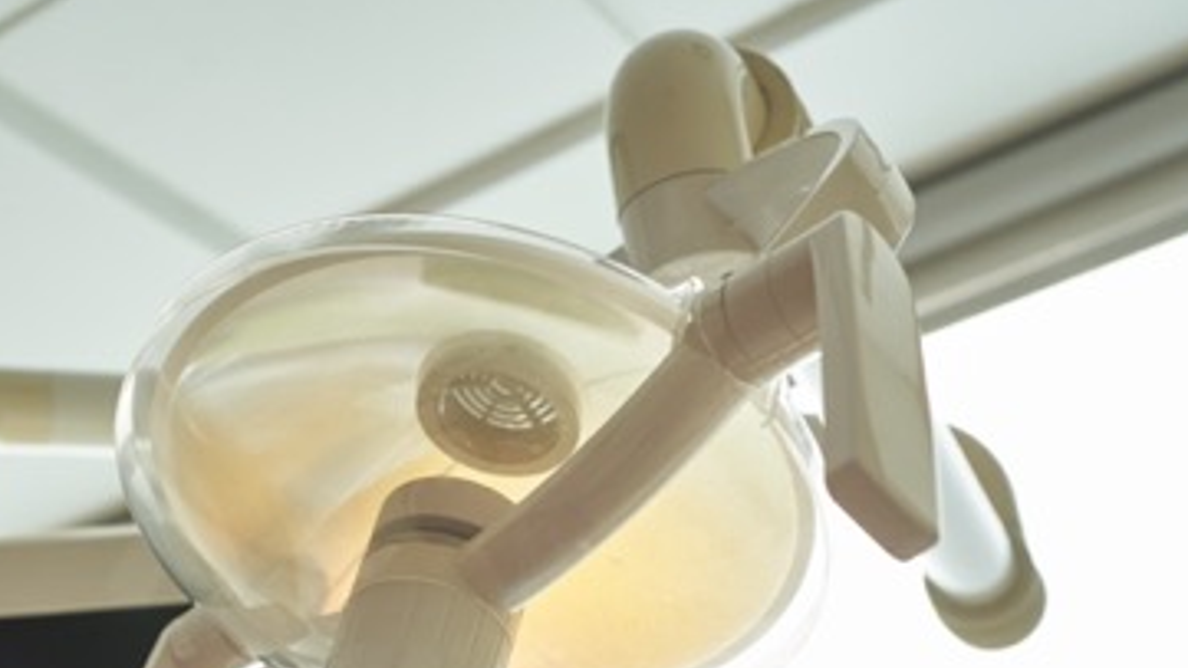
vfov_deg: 19.3
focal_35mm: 61
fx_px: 1921
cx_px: 378
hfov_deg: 34.0
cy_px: 638
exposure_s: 1/640
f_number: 5.6
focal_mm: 35
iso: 500
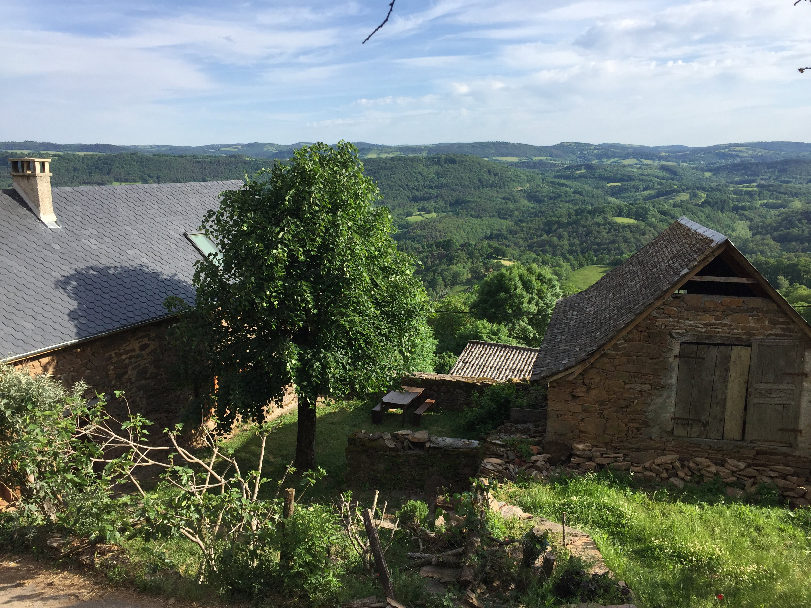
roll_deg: +0.3
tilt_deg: -11.6
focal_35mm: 29
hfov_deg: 61.7
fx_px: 679
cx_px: 406
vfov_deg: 48.2
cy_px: 304
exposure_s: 1/1799
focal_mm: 4.15
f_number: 2.2
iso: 32
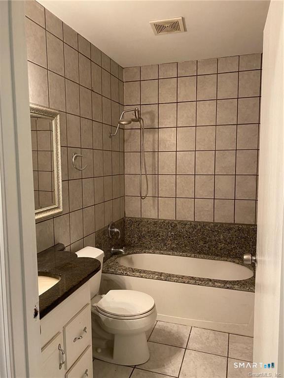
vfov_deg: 67.3
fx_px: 284
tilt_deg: -5.3
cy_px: 189
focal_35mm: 26
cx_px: 142
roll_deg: +0.6
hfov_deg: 53.1
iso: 320
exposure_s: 1/60
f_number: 1.8
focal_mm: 4.25
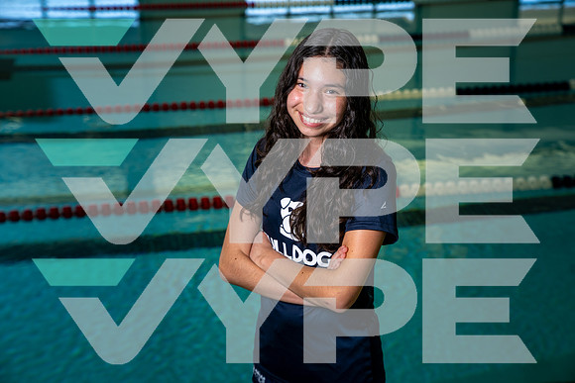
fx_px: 1118
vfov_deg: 19.5
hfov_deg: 28.8
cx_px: 288
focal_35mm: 70
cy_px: 192
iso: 200
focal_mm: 70
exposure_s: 1/250
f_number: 4.5
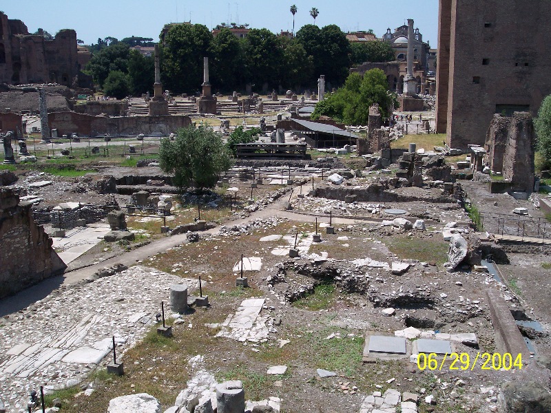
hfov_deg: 49.0
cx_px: 276
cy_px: 206
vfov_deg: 37.7
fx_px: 605
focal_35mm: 38
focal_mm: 8
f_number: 4.8
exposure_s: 1/1000
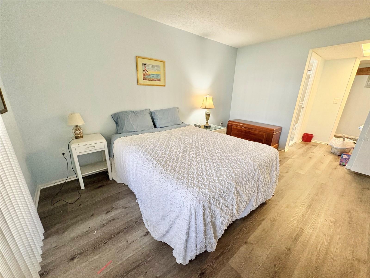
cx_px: 185
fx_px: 150
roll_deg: -0.5
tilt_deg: -17.2
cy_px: 139
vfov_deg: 85.7
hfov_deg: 102.1
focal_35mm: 14
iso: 250
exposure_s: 1/60
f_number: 2.2
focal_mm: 2.22
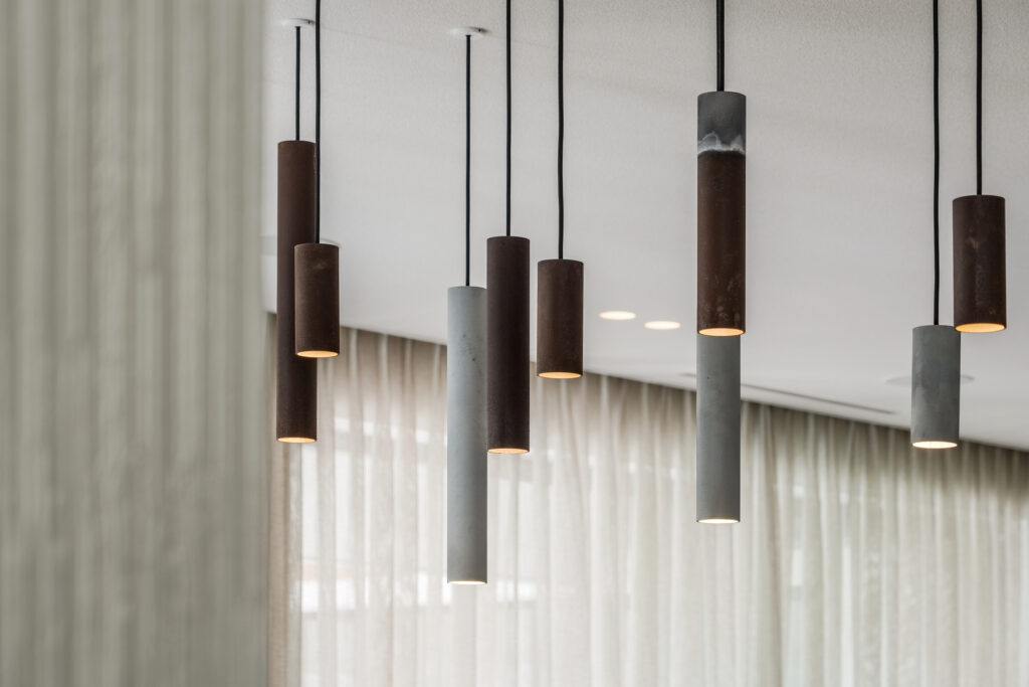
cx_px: 514
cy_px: 344
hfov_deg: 20.2
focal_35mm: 101
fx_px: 2887
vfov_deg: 13.6
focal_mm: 101
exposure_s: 1/125
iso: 250
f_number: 7.1
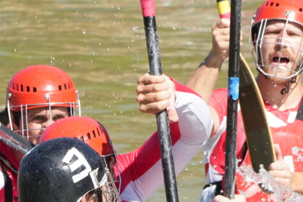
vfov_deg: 1.3
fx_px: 9002
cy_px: 88
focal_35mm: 1070
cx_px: 184
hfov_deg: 1.9
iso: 800
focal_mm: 200
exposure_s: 1/640
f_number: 11
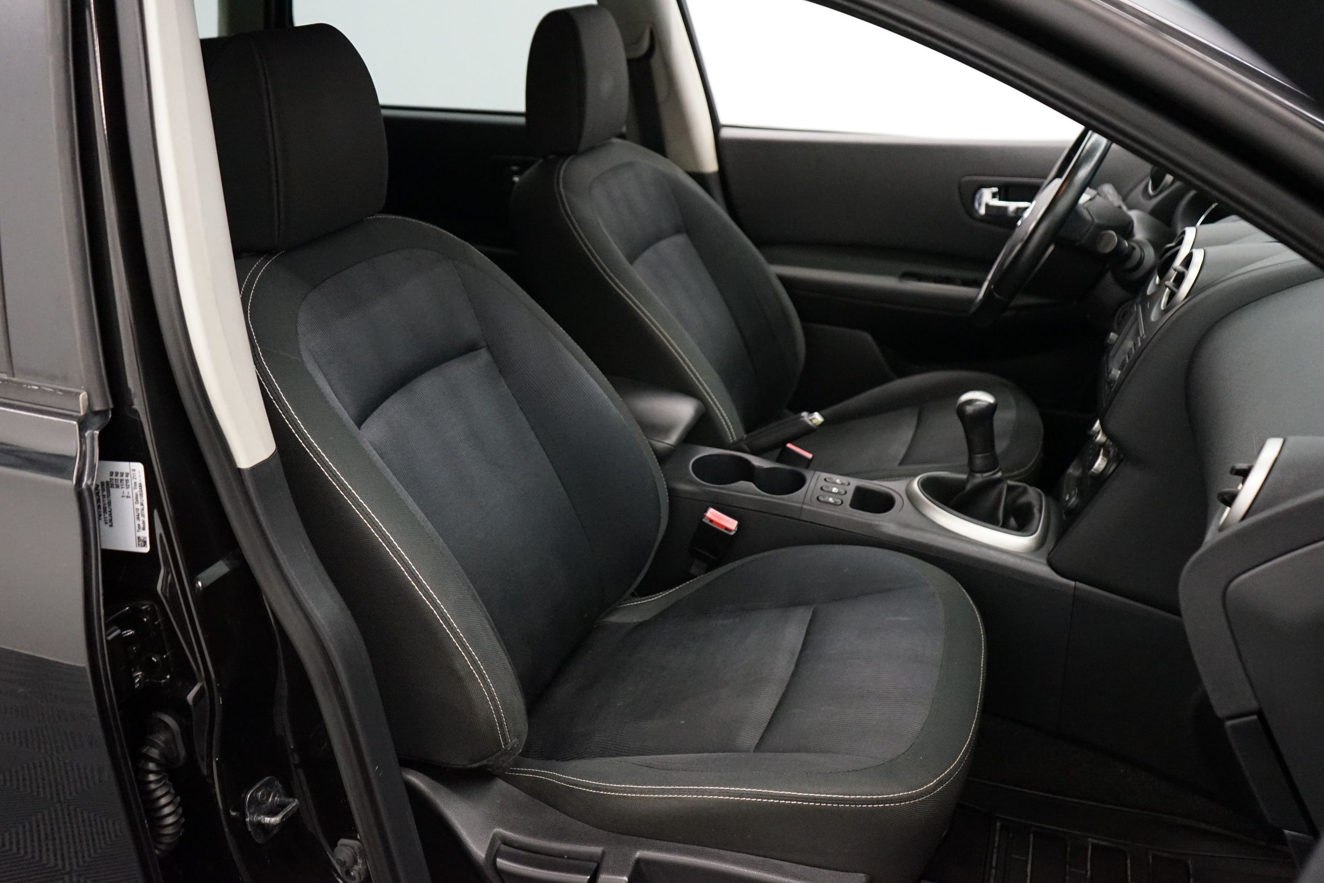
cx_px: 662
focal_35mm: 30
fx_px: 1103
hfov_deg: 61.9
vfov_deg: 43.6
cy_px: 442
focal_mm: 30
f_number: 3.5
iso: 5000
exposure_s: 1/160
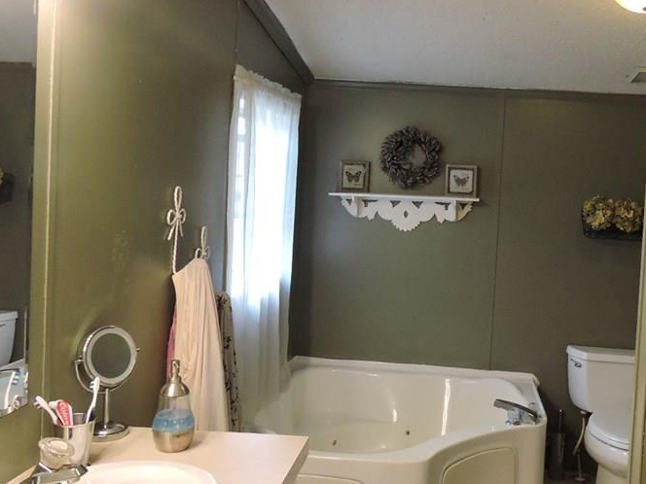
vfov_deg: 38.6
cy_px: 223
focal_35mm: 37
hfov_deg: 49.2
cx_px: 434
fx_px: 690
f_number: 3.3
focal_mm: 4.3
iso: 360
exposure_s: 1/30
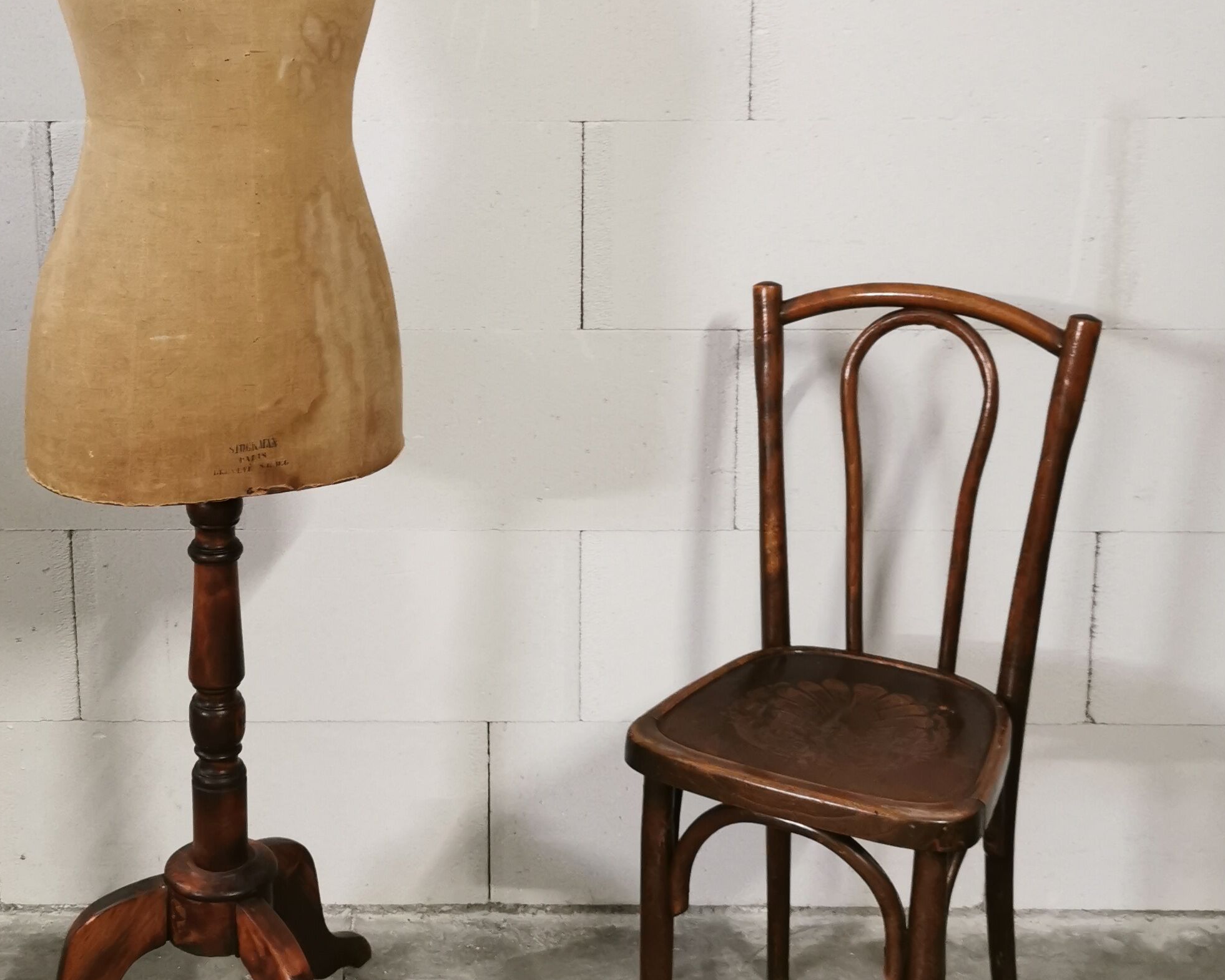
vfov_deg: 30.5
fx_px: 1777
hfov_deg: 37.9
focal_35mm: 49
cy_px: 296
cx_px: 509
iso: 320
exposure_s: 1/33.3
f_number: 1.8
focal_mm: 5.58
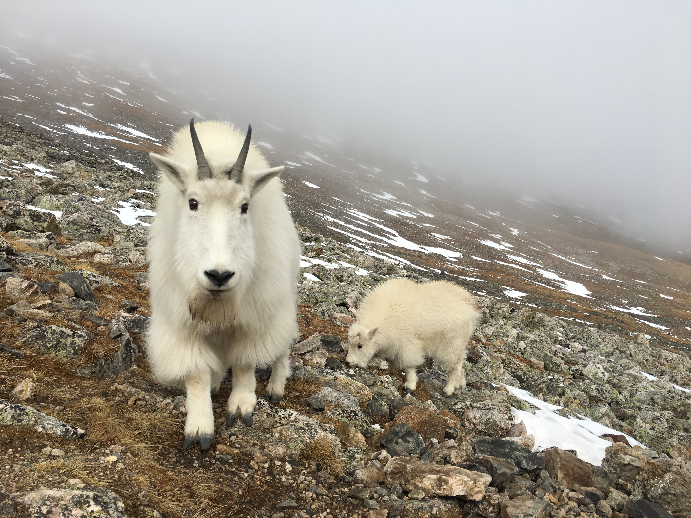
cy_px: 259
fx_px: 579
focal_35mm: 29
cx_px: 346
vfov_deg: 48.2
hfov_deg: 61.7
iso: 25
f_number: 2.2
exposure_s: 1/2331
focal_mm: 4.15
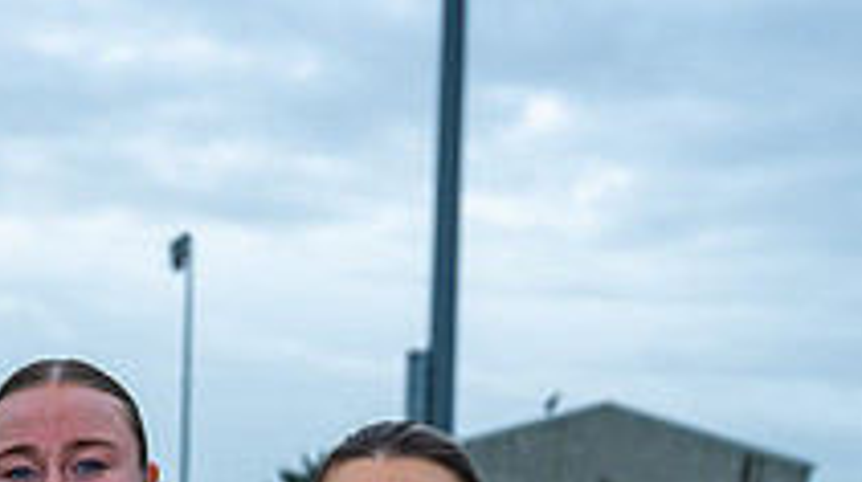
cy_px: 786
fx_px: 2305
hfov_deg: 20.4
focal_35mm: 101
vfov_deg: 11.3
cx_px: -45
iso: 100
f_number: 4
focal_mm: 35
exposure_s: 1/320
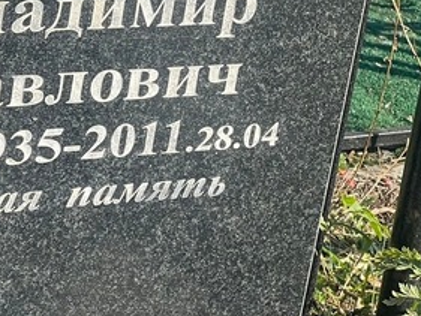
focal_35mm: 219
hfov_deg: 9.0
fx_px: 2665
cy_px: 186
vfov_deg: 6.8
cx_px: 0
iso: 32
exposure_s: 1/277
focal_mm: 9
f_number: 2.8
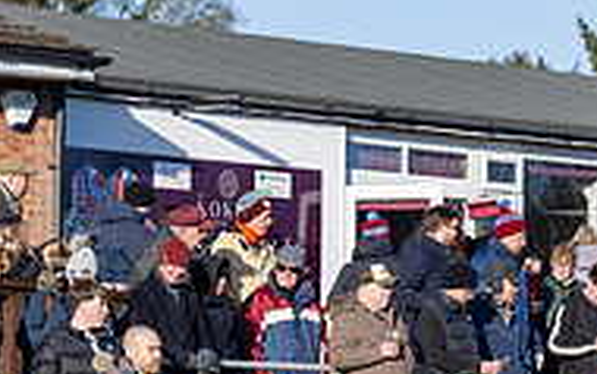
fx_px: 4347
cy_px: 426
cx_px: 0
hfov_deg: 7.8
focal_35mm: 267
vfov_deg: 4.9
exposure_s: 1/8000
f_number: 4.5
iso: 1250
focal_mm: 86
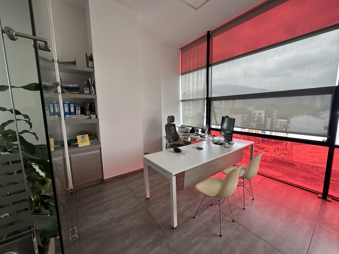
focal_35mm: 14
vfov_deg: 85.7
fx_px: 137
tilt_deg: -6.6
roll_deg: +0.7
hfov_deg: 102.1
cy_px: 127
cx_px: 170
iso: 40
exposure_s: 1/133
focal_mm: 2.22
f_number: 2.2
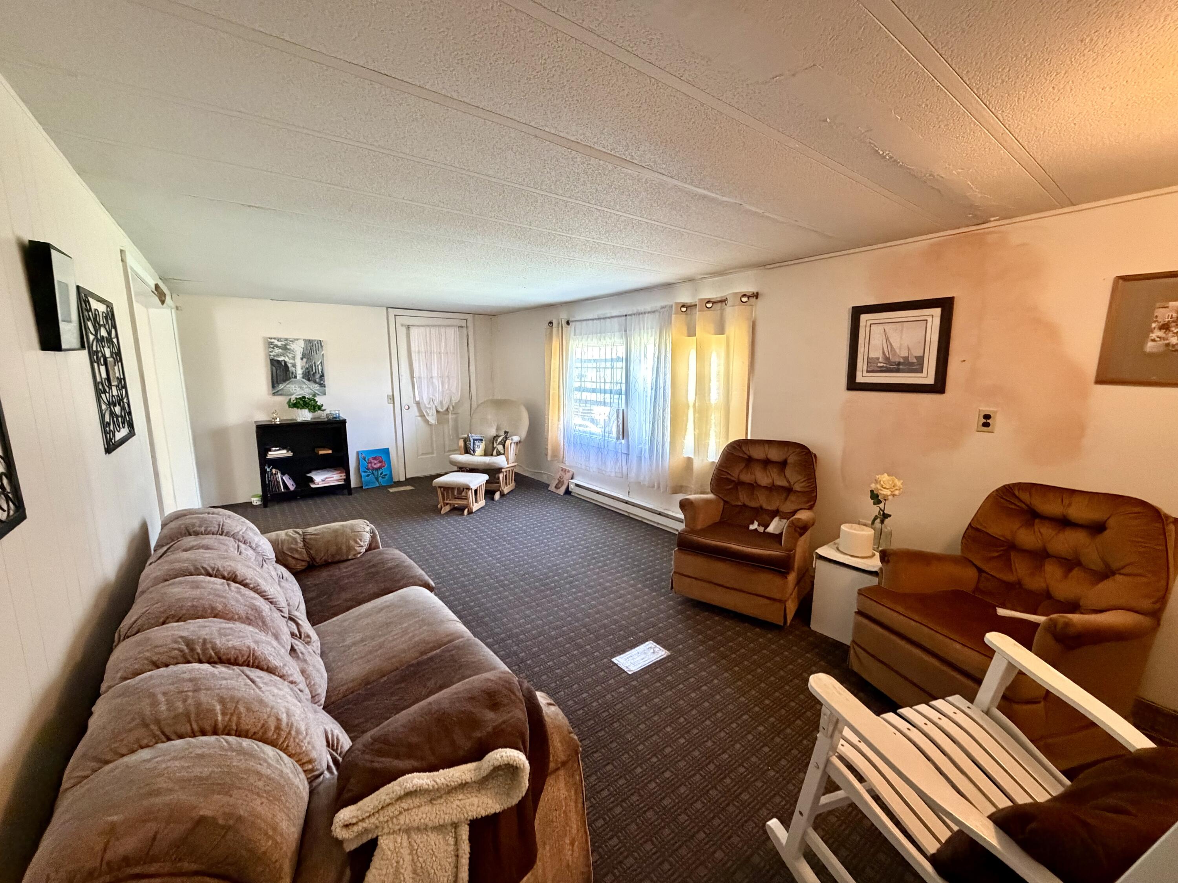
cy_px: 442
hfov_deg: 102.1
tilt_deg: -9.0
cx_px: 589
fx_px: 476
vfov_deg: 85.7
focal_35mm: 14
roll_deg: +0.3
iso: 800
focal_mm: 2.22
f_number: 2.2
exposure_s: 1/60
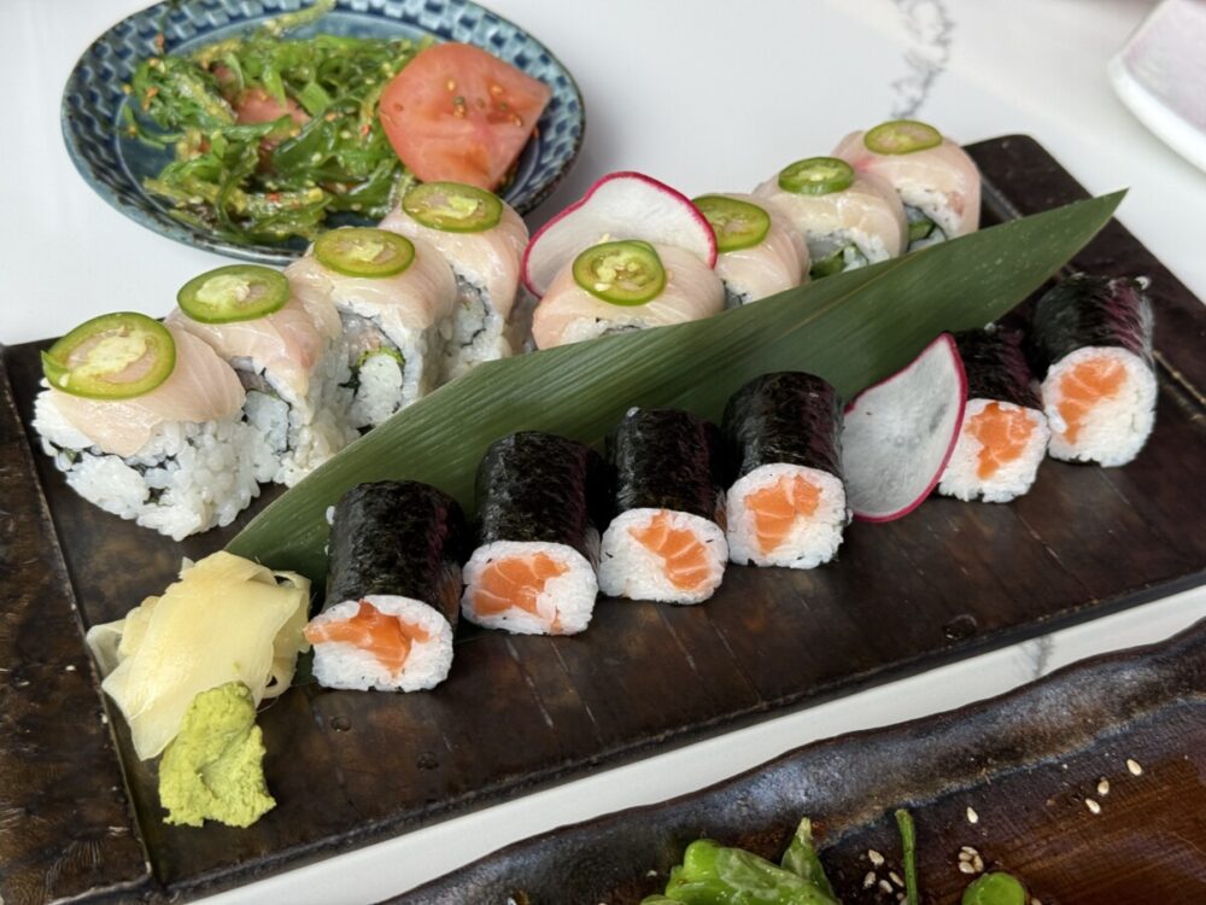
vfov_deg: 30.3
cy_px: 452
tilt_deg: -42.5
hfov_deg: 39.7
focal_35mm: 48
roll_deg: -7.1
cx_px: 603
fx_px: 1672
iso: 64
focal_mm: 6.76
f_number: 1.78
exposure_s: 1/60
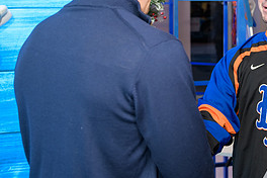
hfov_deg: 28.2
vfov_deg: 19.7
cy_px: 28
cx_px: 253
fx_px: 504
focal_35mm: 68
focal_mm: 31
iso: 400
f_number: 3.2
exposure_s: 1/125
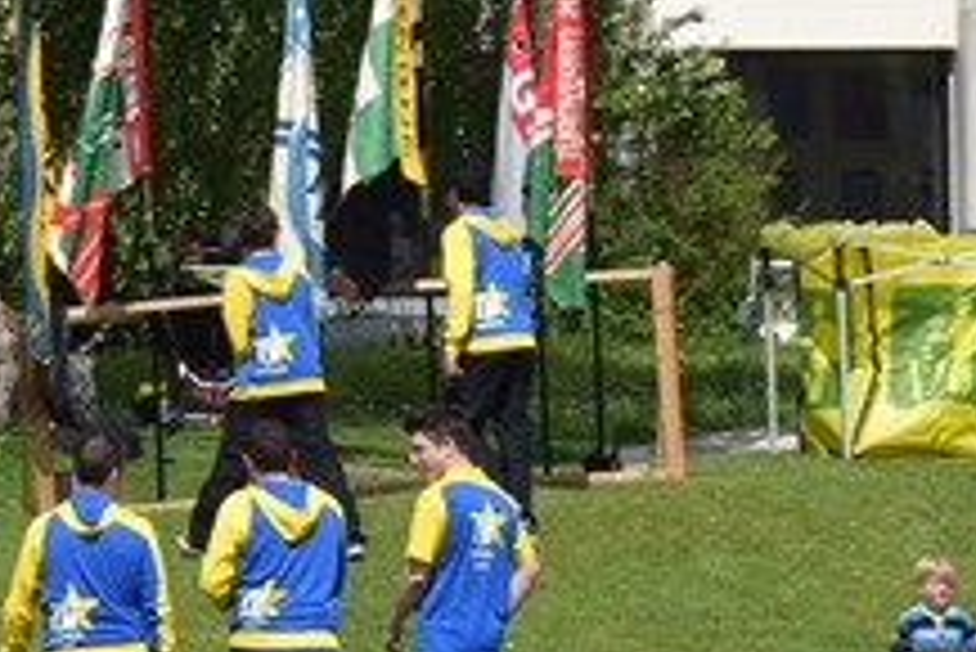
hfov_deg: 3.3
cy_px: -101
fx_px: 16765
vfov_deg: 2.2
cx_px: 274
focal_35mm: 618
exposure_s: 1/200
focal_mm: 140
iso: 100
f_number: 13
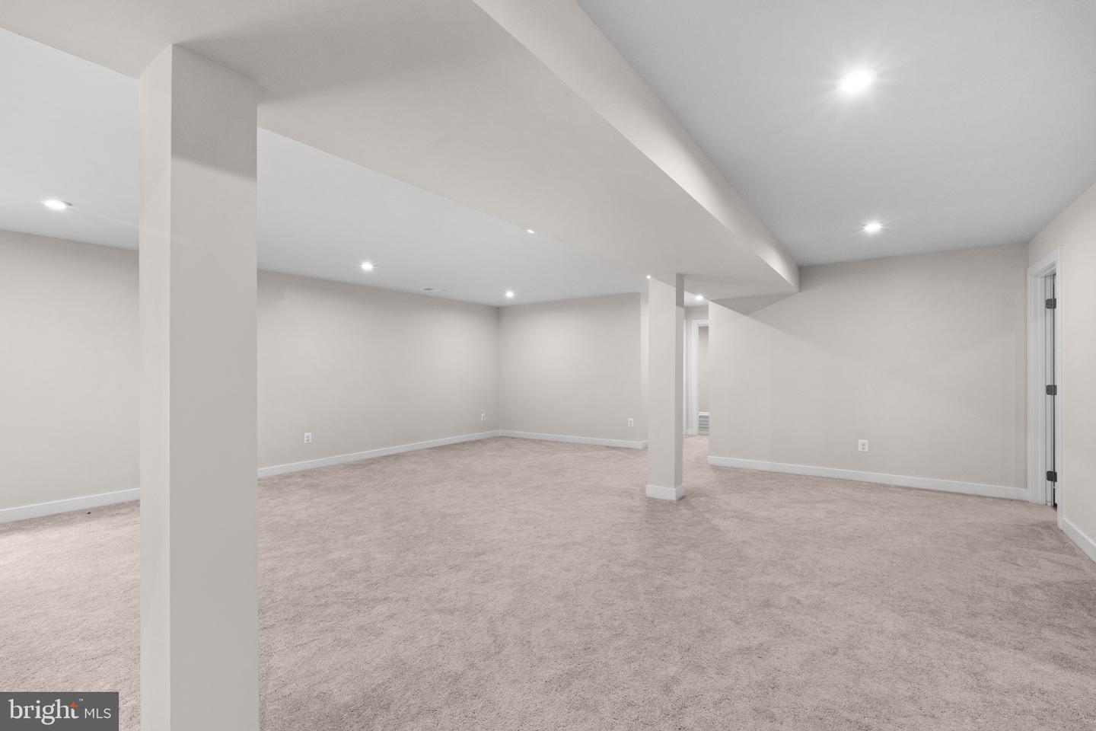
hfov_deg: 96.7
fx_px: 487
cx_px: 548
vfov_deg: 73.7
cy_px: 366
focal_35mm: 16
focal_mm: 16
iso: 1000
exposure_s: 1/10
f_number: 9
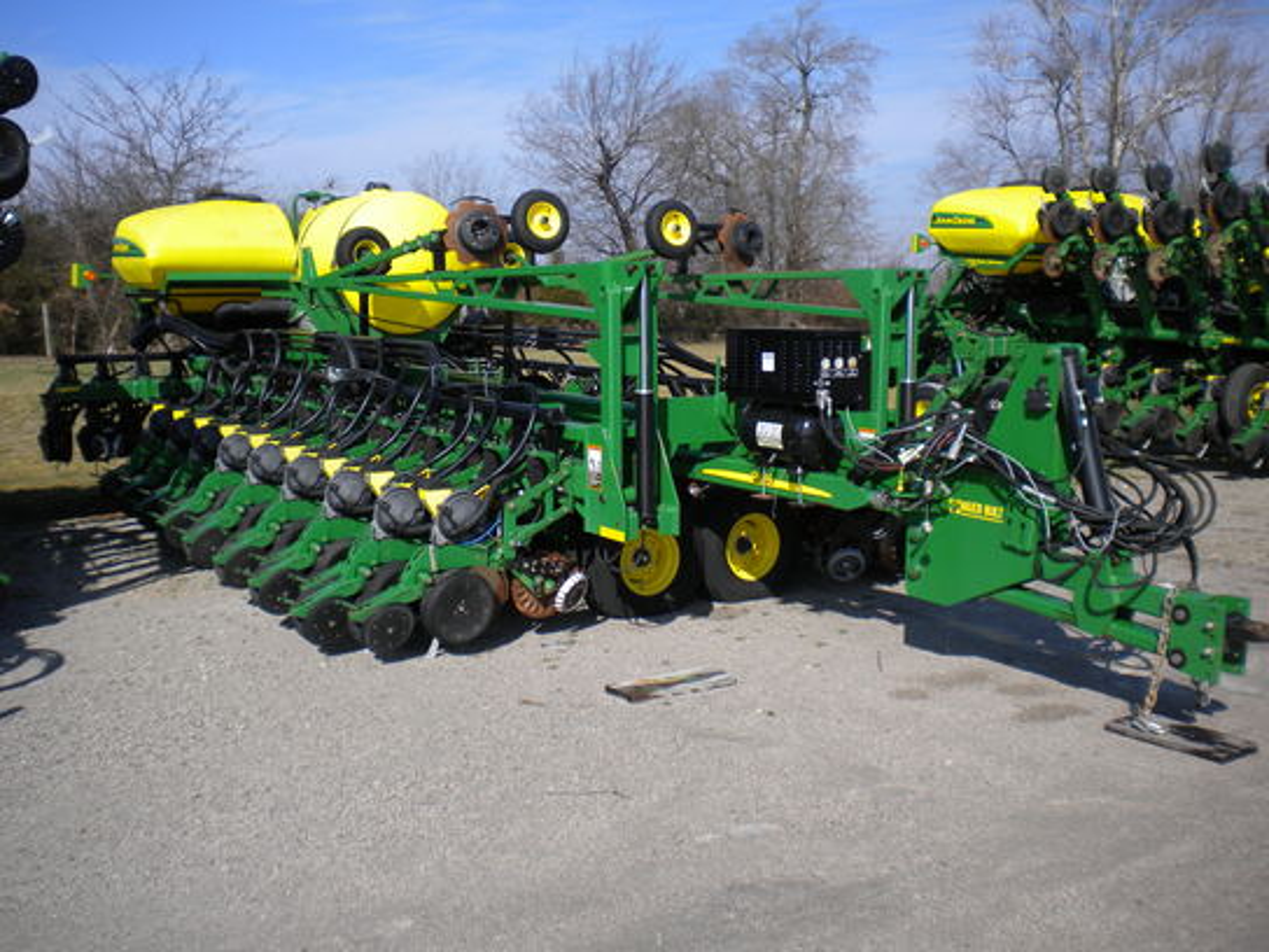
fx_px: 1283
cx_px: 634
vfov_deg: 40.7
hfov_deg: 52.6
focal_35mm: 35
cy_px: 476
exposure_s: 1/747
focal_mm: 6.3
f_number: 4.6
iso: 80
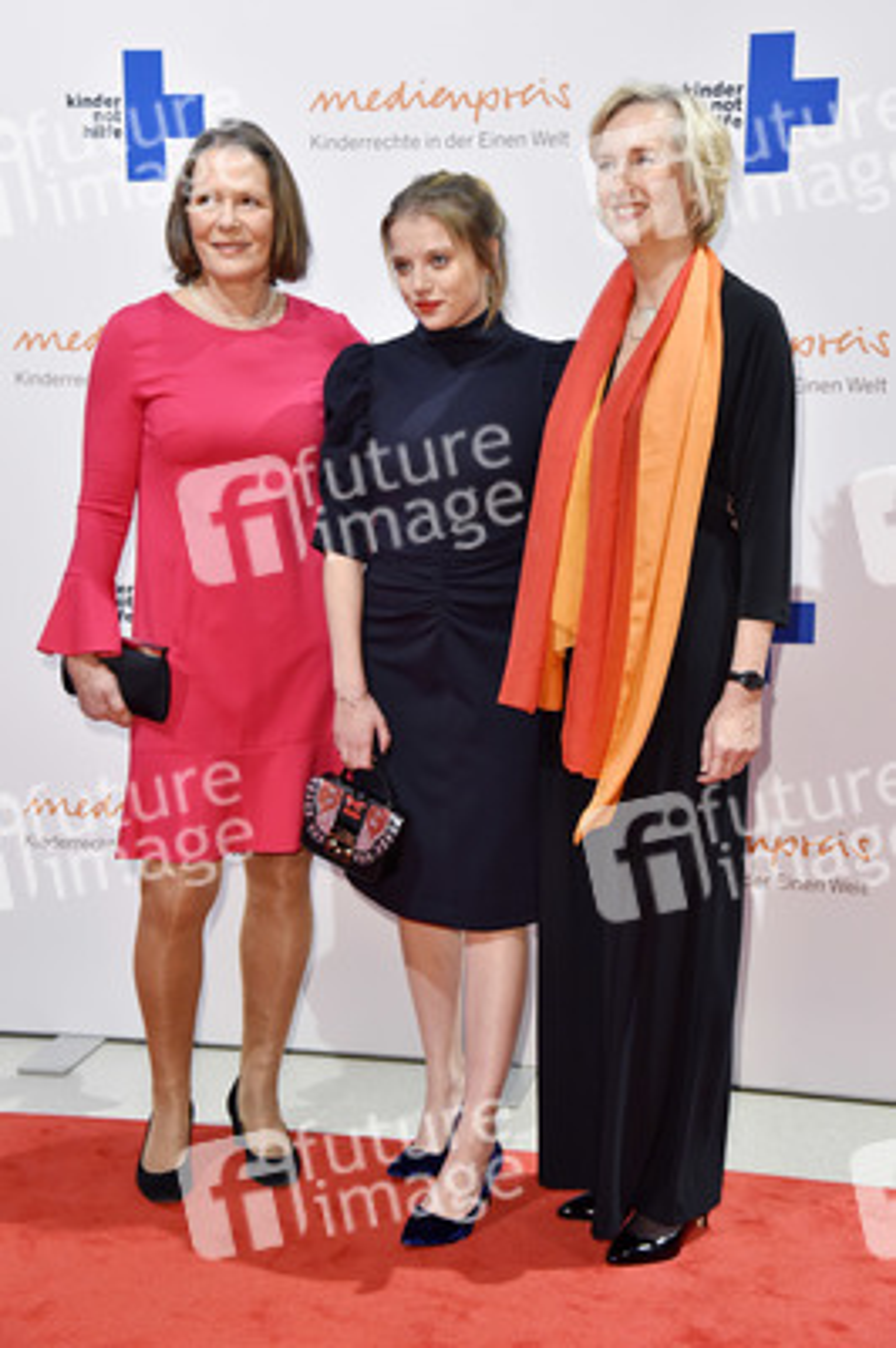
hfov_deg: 25.9
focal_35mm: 52
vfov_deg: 38.2
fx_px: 1945
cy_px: 674
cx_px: 448
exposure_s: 1/160
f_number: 5.6
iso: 2500
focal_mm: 52
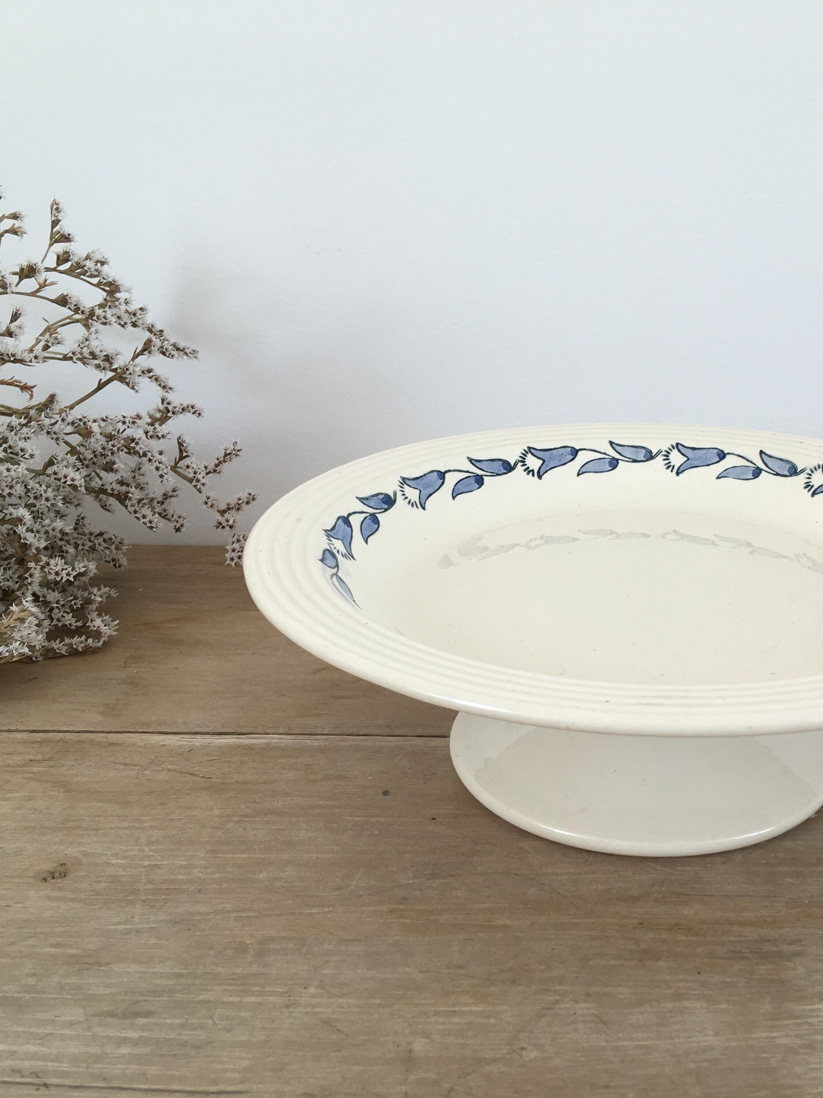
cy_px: 546
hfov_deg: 36.4
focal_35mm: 39
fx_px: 1236
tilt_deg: -17.4
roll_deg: -1.2
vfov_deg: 47.9
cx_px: 562
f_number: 2.2
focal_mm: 4.15
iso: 25
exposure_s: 1/100
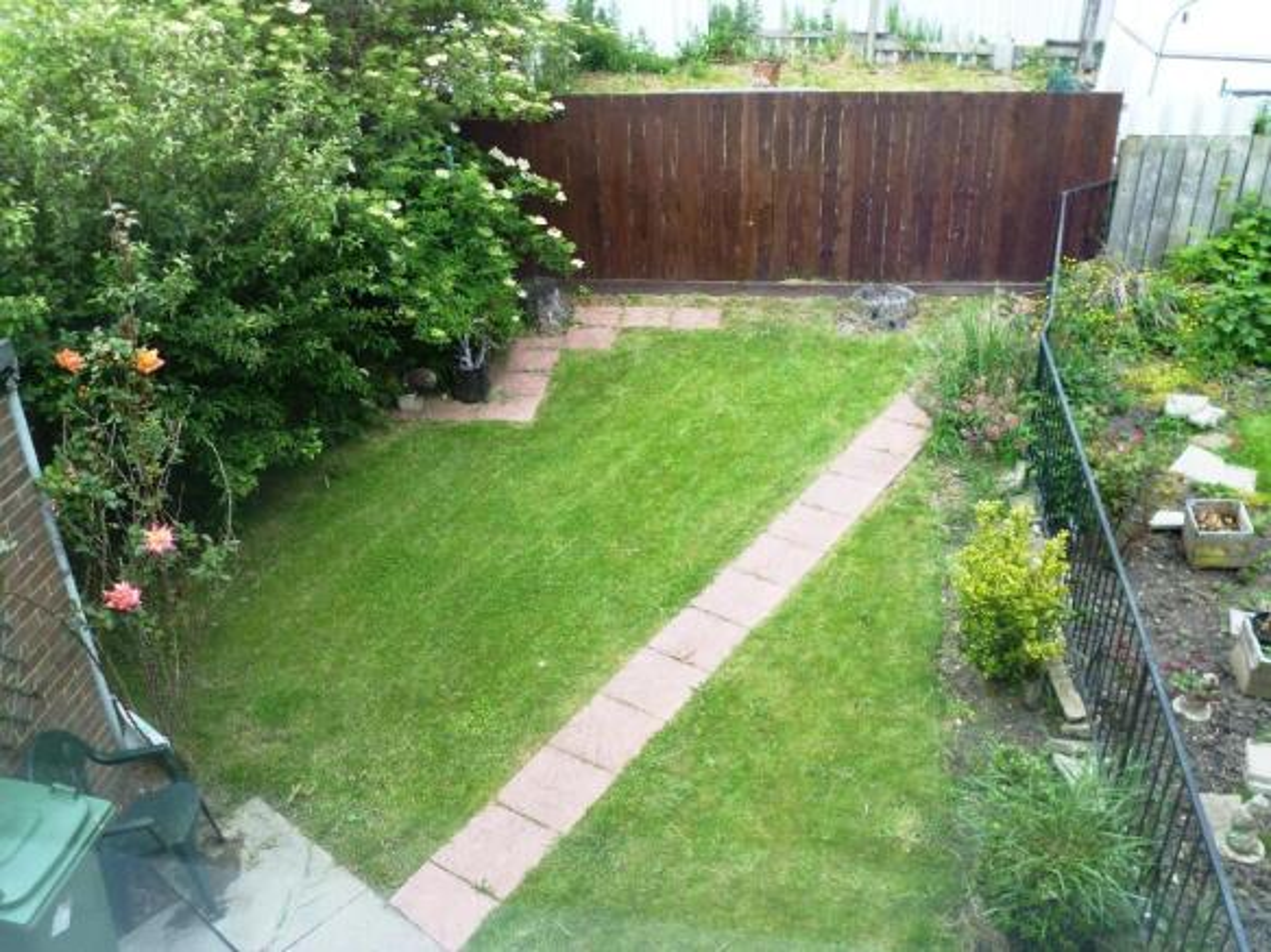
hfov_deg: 56.8
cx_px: 636
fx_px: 1175
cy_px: 476
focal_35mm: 32
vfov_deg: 44.1
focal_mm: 5.7
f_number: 2.9
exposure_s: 1/100
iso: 100
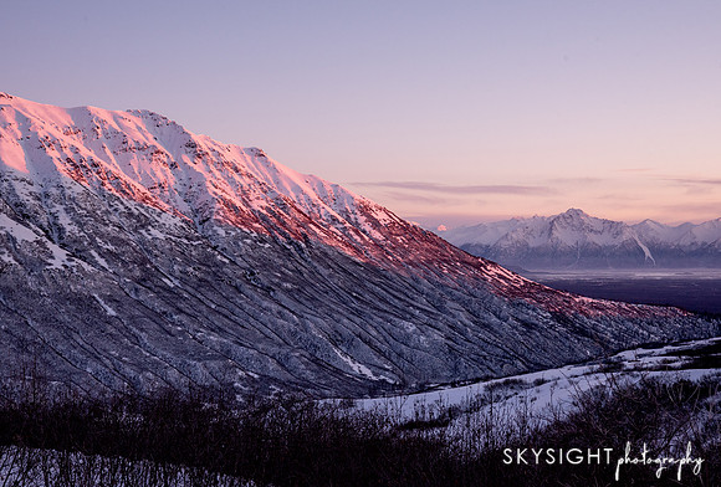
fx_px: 1078
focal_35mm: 54
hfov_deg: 37.0
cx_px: 368
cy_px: 242
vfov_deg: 25.5
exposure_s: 1/125
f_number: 11
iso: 1250
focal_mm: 52
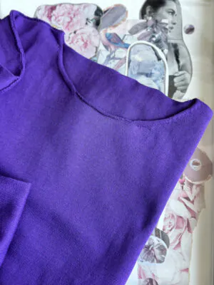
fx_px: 396
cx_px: 107
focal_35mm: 48
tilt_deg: -79.5
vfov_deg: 39.7
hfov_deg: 30.3
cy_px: 142
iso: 125
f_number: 1.78
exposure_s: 1/86
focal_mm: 6.86
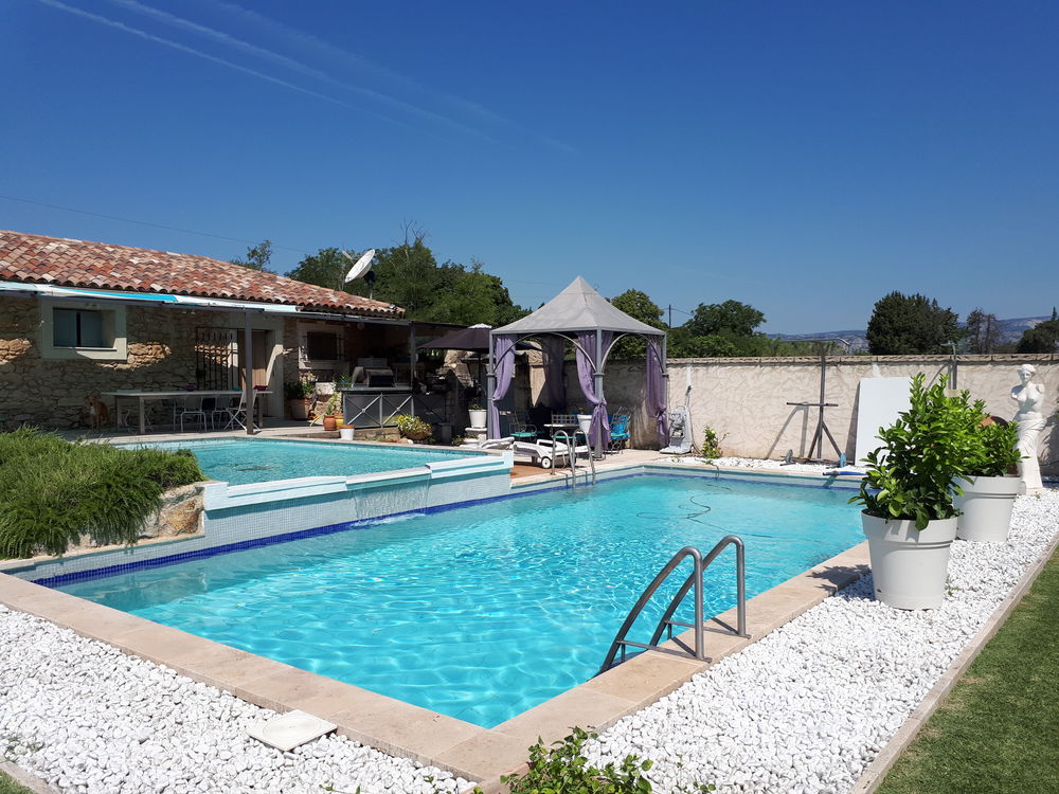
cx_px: 530
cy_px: 397
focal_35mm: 27
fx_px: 826
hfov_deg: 65.3
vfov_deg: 51.4
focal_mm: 3.6
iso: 40
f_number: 1.9
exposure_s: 1/2227
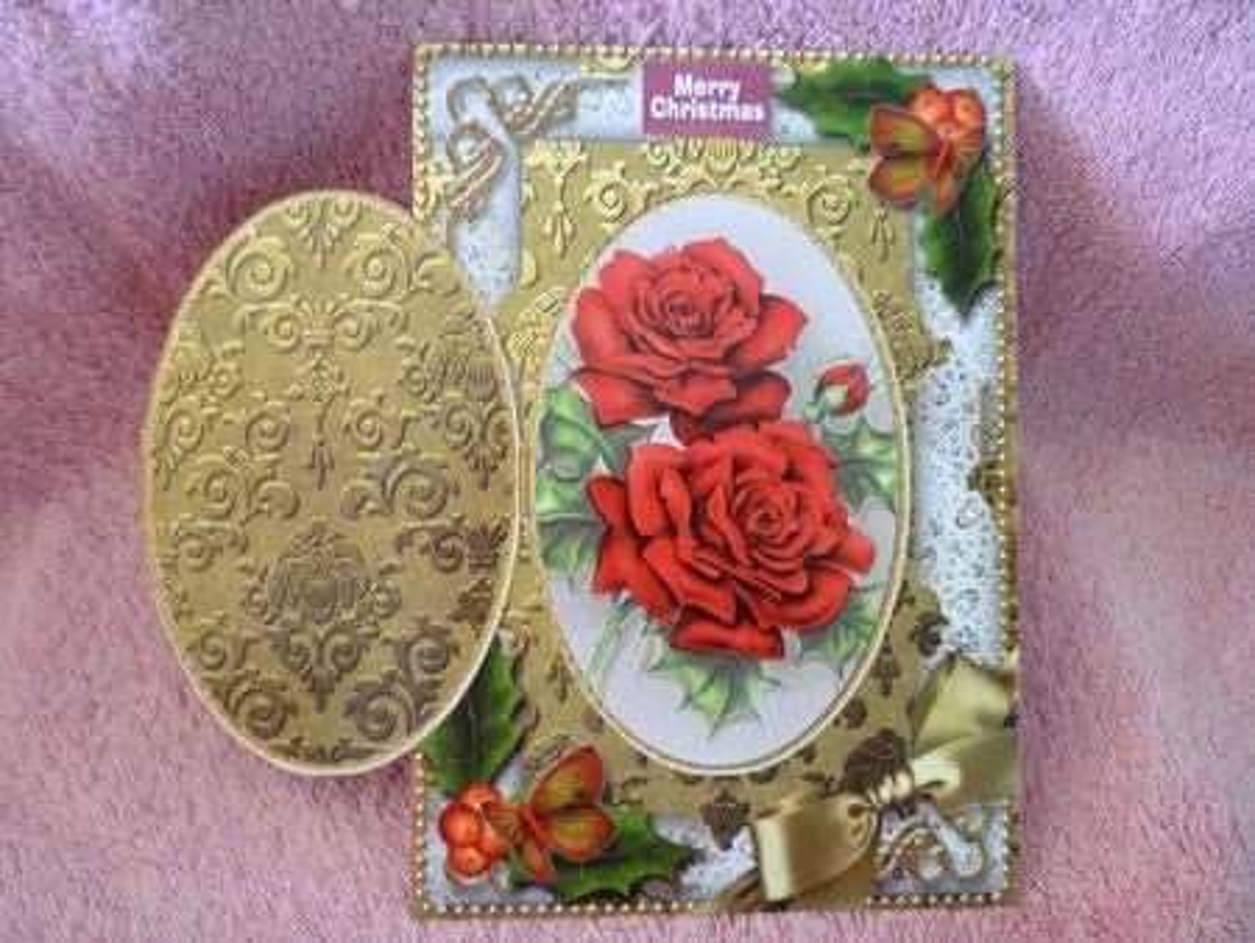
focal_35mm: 29
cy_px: 472
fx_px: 1052
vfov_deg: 48.3
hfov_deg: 61.6
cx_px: 628
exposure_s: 1/13
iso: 400
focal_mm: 5.2
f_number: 3.3
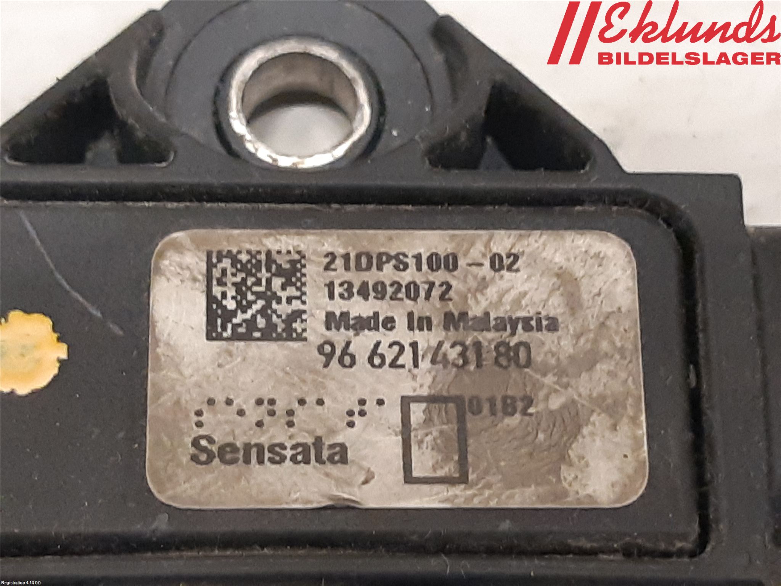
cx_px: 390
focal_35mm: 26
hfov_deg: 67.3
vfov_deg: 53.1
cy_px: 293
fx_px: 587
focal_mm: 3.93
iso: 250
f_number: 1.7
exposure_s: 1/33
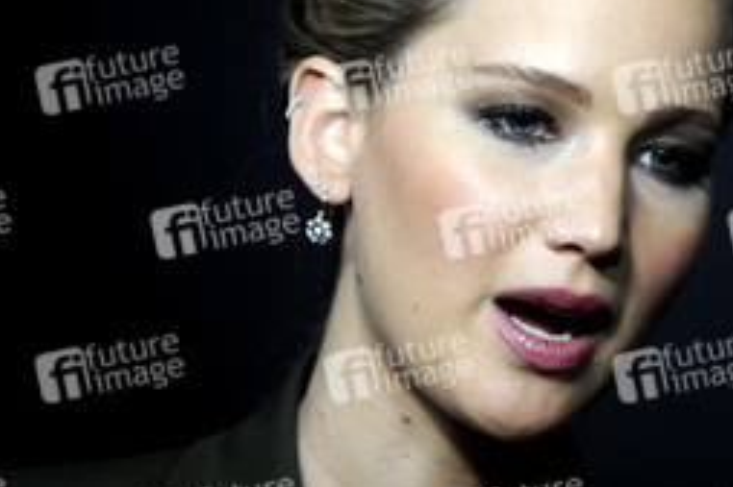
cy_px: 153
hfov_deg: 5.8
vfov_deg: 3.9
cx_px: 436
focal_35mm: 355
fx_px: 7223
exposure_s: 1/500
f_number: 3.5
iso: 1600
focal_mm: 200
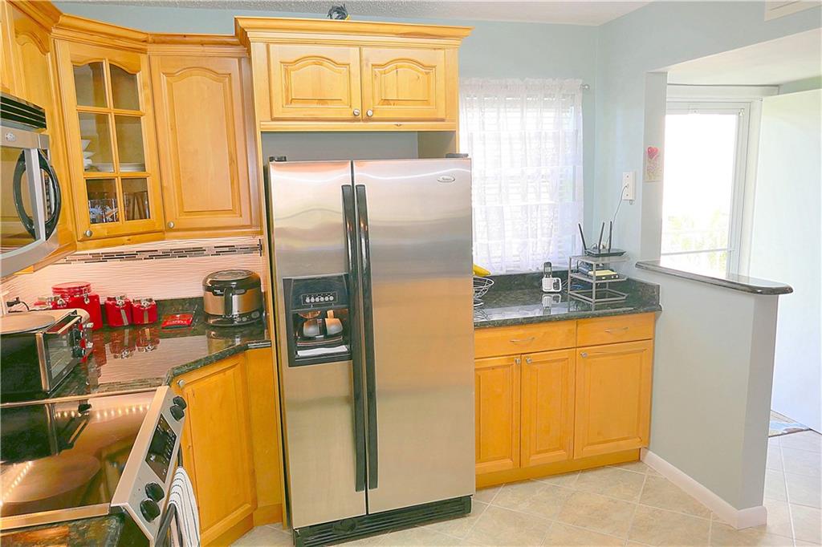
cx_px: 411
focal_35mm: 25
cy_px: 274
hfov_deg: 71.5
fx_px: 571
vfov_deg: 51.3
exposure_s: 1/100
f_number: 2.8
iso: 125
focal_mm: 9.1
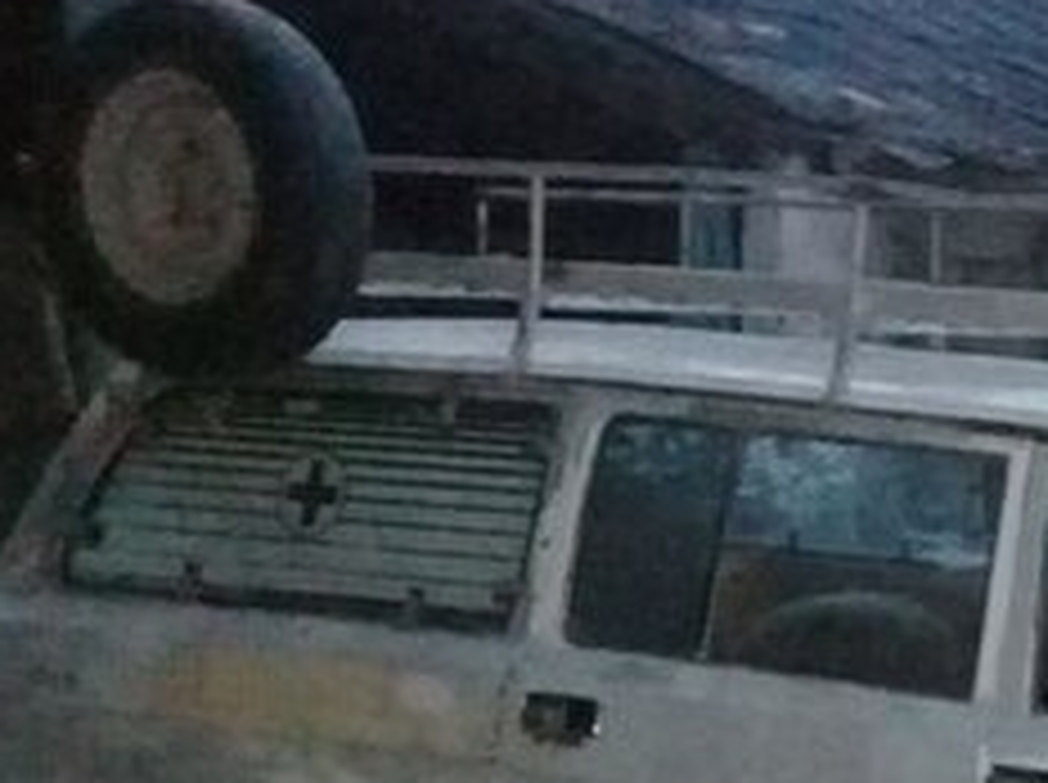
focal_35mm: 88
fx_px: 2660
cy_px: 857
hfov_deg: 20.9
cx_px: 1219
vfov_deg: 16.3
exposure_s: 1/15
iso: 1250
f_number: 2.2
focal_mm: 3.3
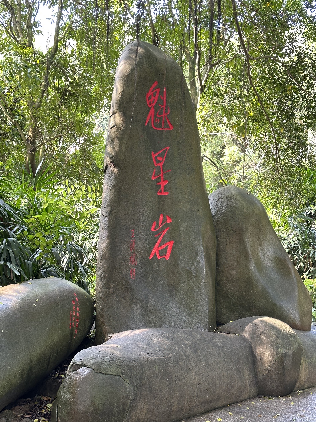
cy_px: 211
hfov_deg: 30.3
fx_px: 584
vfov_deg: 39.7
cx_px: 158
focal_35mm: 48
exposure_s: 1/60
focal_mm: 6.86
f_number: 1.78
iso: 125
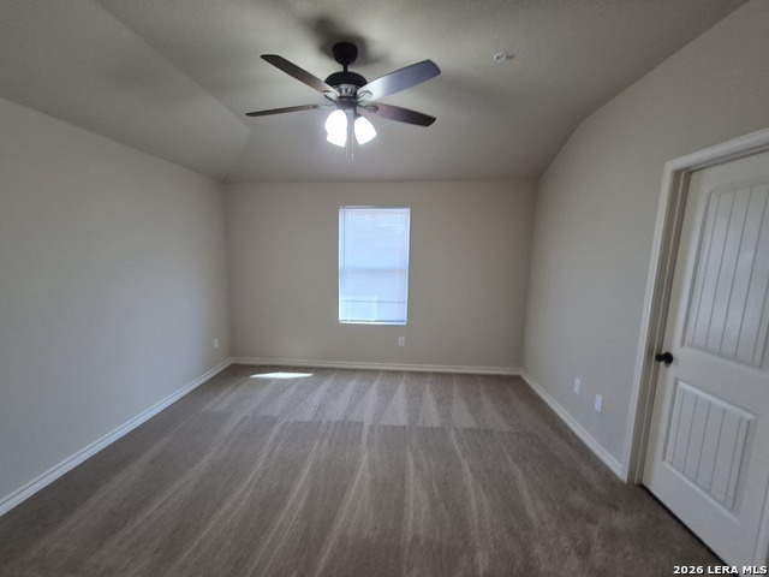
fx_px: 289
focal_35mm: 13
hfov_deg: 106.2
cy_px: 288
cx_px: 384
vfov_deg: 89.9
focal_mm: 1.74
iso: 200
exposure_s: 1/60
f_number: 2.2
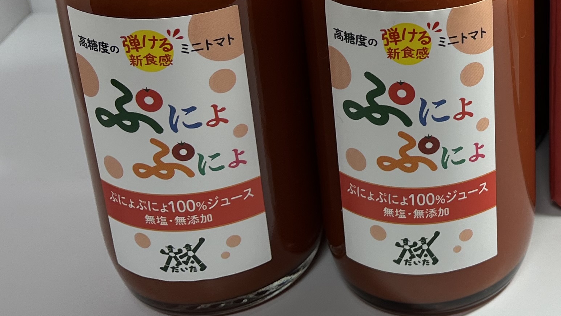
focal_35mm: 74
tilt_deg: -23.2
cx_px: 634
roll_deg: -1.1
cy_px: -60
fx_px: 1101
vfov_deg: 15.7
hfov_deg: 26.1
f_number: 1.6
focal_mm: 5.1
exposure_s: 1/100
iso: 32
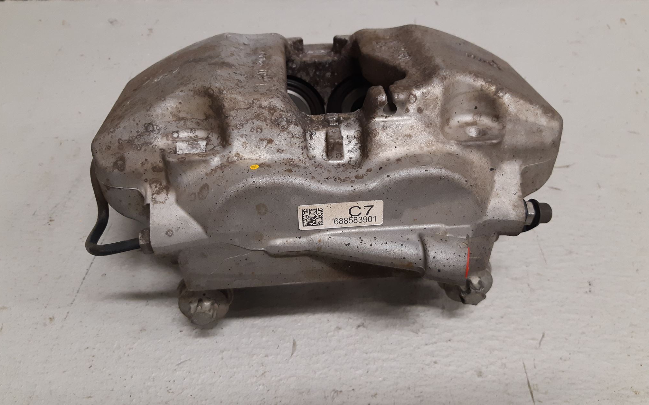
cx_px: 322
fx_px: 495
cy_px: 174
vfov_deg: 44.4
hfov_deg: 66.5
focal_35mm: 28
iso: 160
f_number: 1.7
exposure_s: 1/50
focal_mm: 3.93
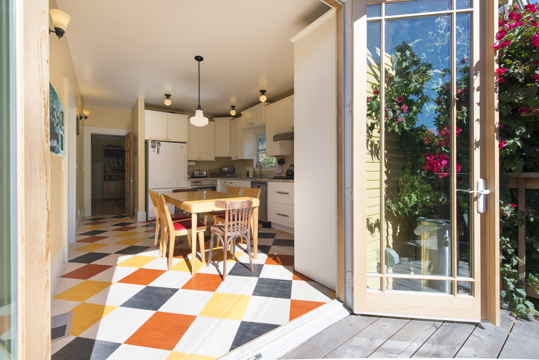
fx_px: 225
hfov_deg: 100.4
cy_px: 180
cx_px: 270
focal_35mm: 15
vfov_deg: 77.4
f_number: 7.1
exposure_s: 1/160
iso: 100
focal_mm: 15
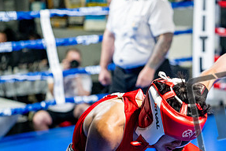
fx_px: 698
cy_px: 92
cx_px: 188
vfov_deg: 12.4
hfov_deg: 18.2
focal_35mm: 111
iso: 4000
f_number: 2
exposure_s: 1/800
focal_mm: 55
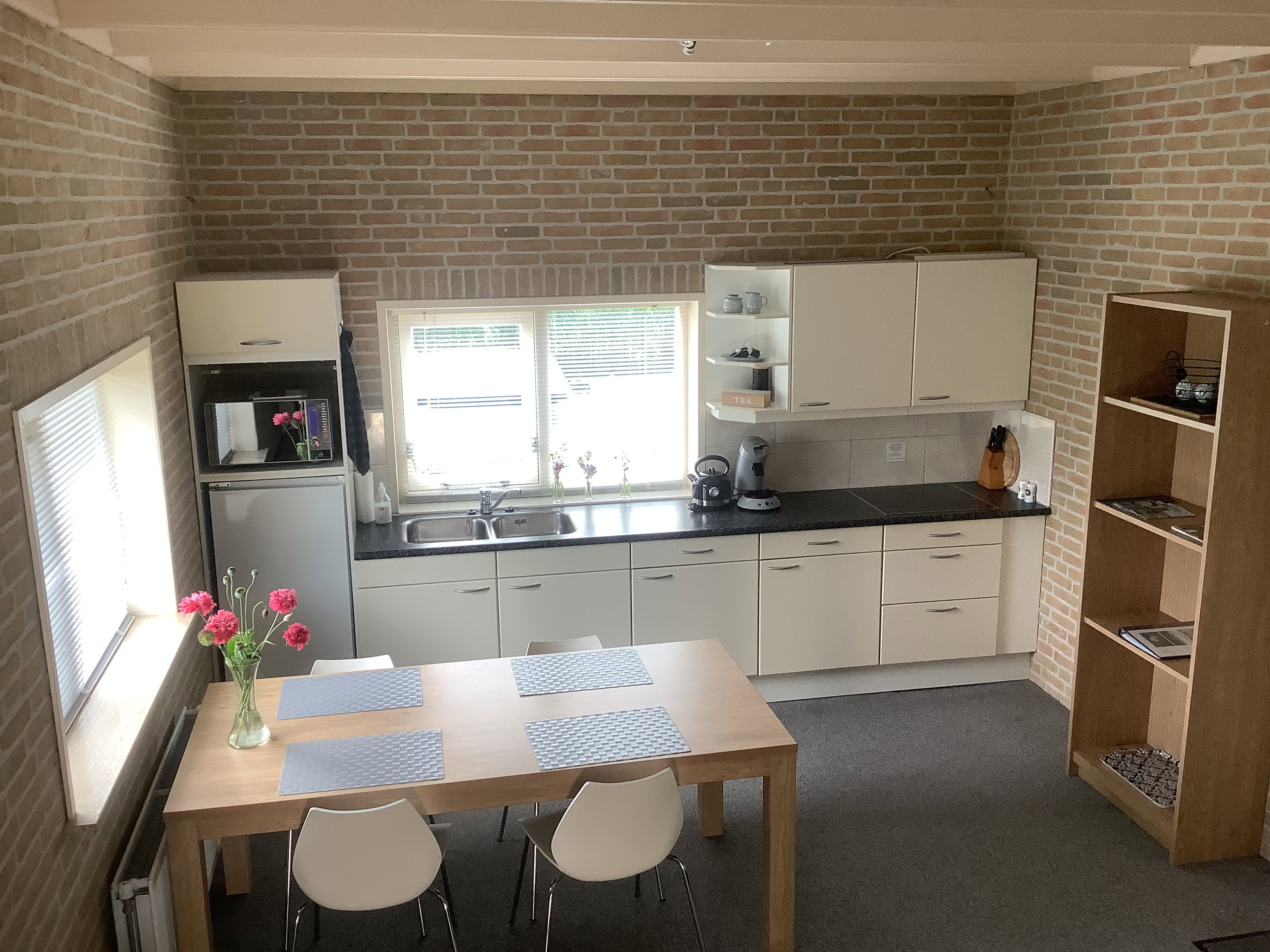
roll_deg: +0.7
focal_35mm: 32
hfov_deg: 56.8
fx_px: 1174
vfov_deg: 44.2
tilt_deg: -15.1
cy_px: 488
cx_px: 638
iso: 50
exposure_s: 1/60
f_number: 2.4
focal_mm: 3.3
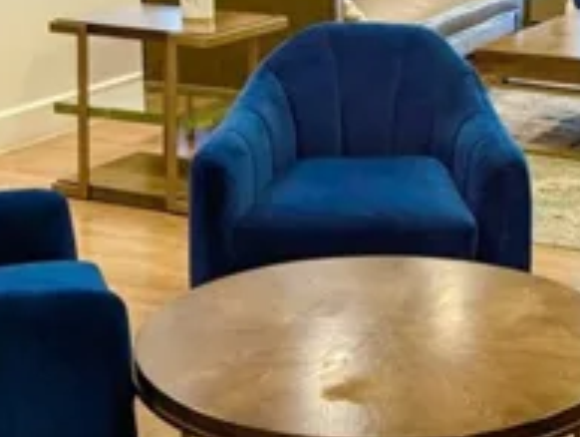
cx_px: 416
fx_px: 1543
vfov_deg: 16.0
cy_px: 96
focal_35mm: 92
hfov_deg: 21.2
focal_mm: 6.81
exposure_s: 1/60
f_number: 1.85
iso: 70
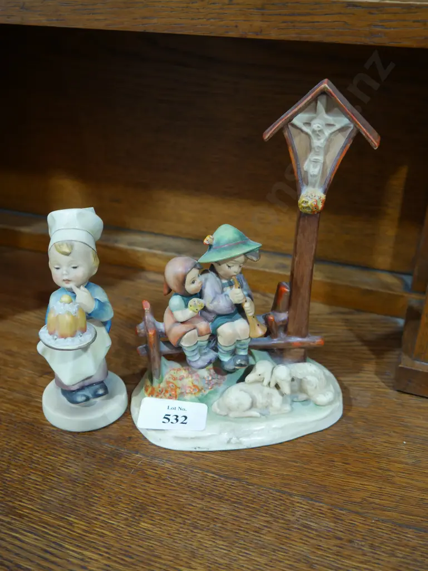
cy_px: 286
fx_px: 593
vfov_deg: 51.3
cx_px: 214
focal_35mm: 36
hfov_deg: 39.7
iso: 800
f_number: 4
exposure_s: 1/60
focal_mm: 18
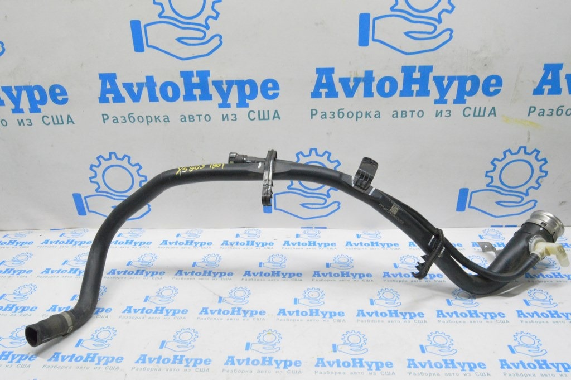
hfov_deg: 67.4
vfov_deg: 47.9
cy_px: 190
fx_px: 428
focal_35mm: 27
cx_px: 286
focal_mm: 18
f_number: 20
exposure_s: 1/20
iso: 6400
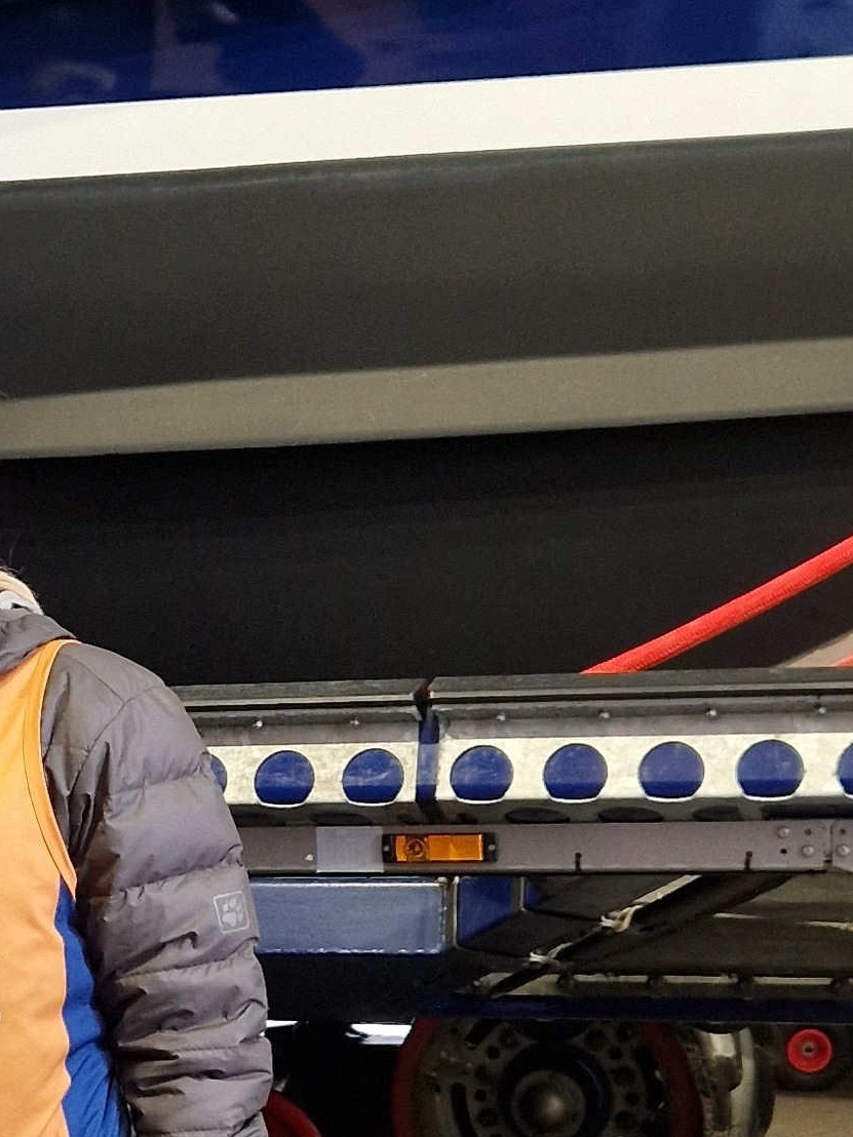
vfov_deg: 23.3
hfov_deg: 17.7
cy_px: 862
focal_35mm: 83
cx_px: 190
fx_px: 2727
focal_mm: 5.4
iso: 320
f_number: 1.8
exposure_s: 1/100
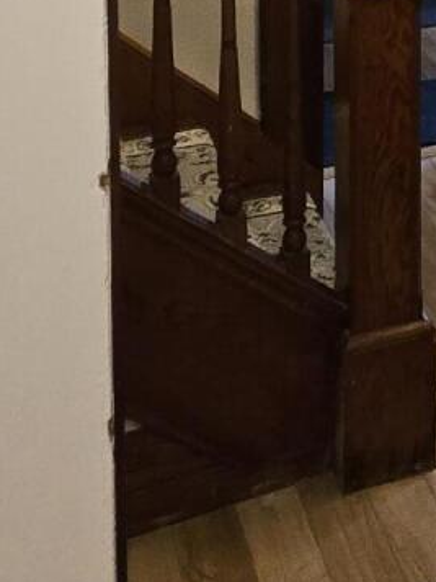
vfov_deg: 21.8
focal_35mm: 73
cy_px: -312
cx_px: 699
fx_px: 1226
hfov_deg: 17.6
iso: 500
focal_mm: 2.2
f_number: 2.2
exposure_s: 1/60
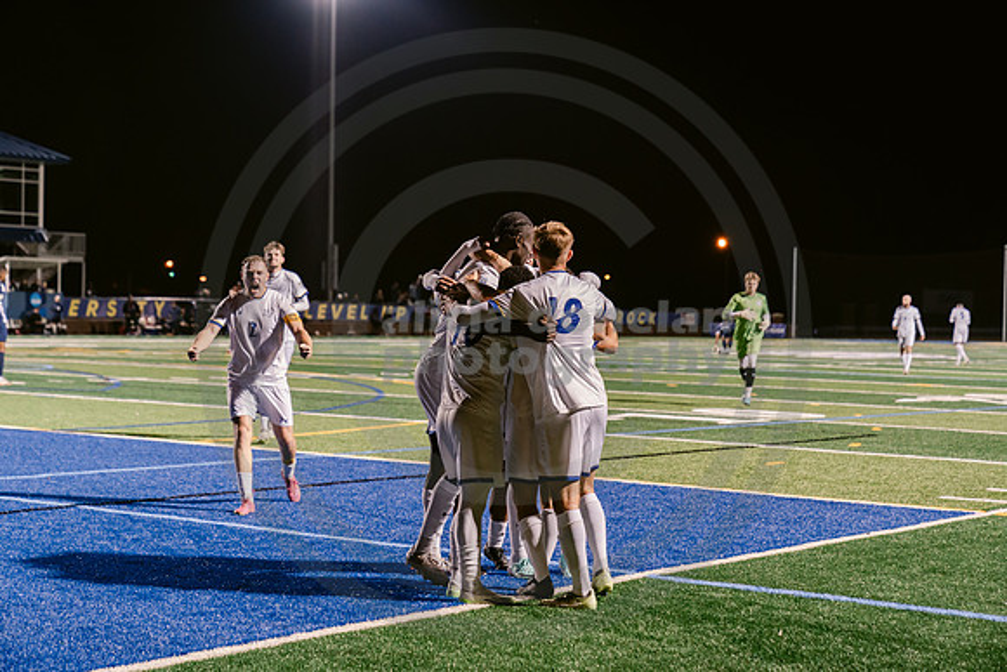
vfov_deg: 19.5
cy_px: 336
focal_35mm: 70
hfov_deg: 28.8
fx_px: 1958
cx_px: 504
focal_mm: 70
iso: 2500
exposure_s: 1/250
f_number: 3.2
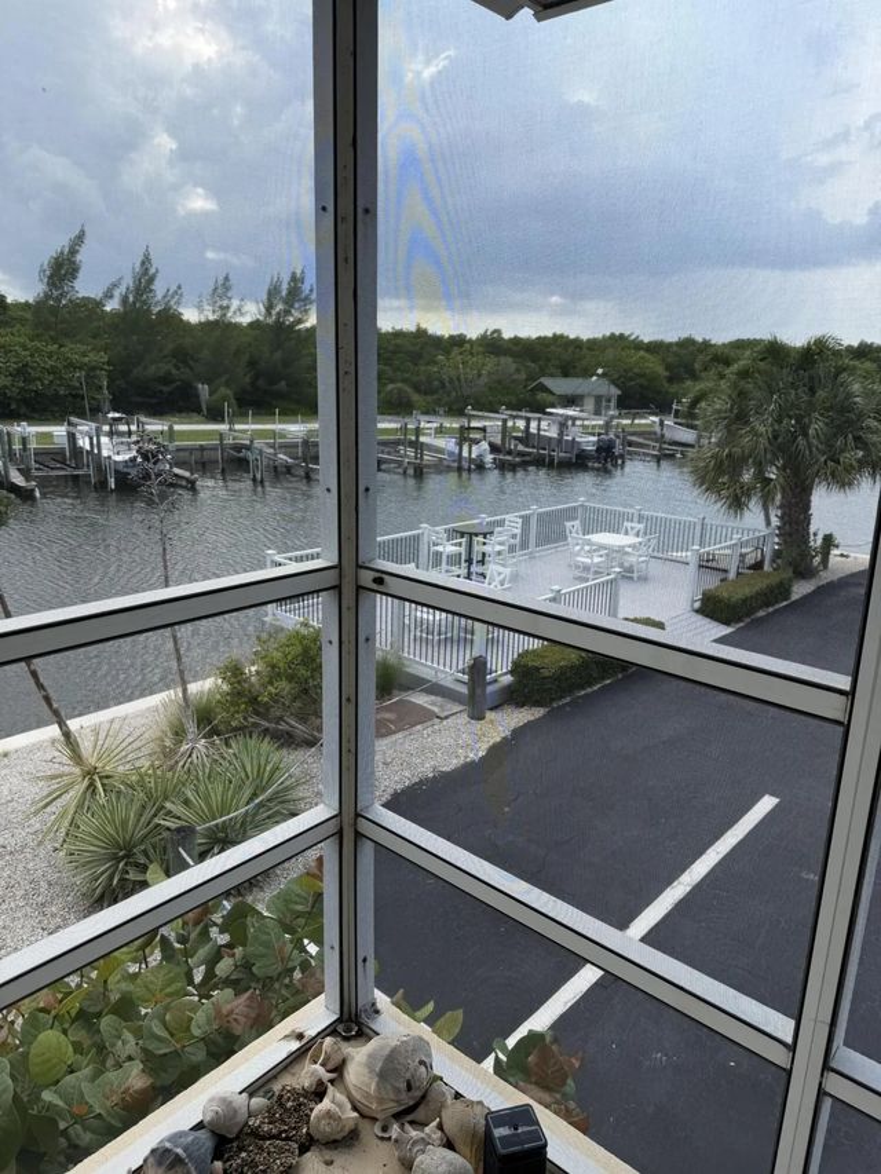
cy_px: 587
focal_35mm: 24
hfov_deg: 56.8
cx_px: 440
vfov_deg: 71.6
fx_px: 814
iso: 80
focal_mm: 6.76
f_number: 1.78
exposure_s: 1/1553
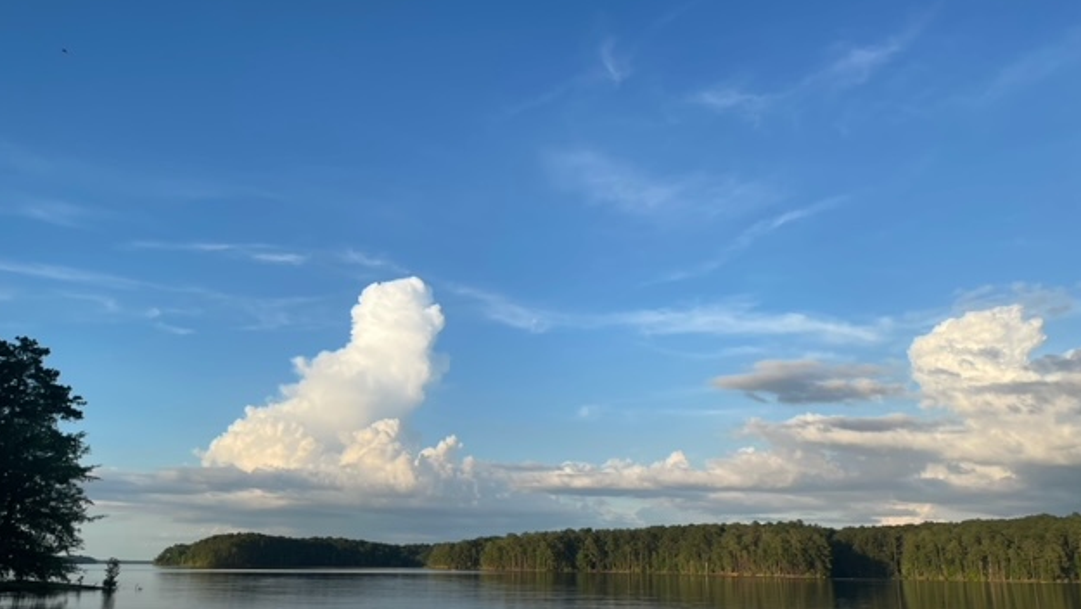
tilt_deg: +14.8
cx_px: 533
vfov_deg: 40.1
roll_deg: -0.1
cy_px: 362
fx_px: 831
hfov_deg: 66.0
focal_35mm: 29
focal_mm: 4.2
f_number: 1.6
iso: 32
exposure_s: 1/2020
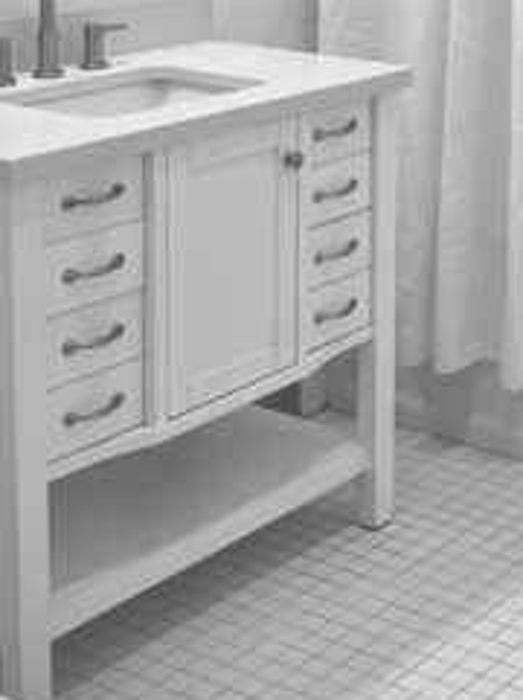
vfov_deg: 22.8
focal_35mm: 83
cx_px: 581
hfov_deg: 17.1
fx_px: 1676
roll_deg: -1.7
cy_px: 17
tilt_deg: -7.0
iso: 64
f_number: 1.5
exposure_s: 1/120
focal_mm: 5.7
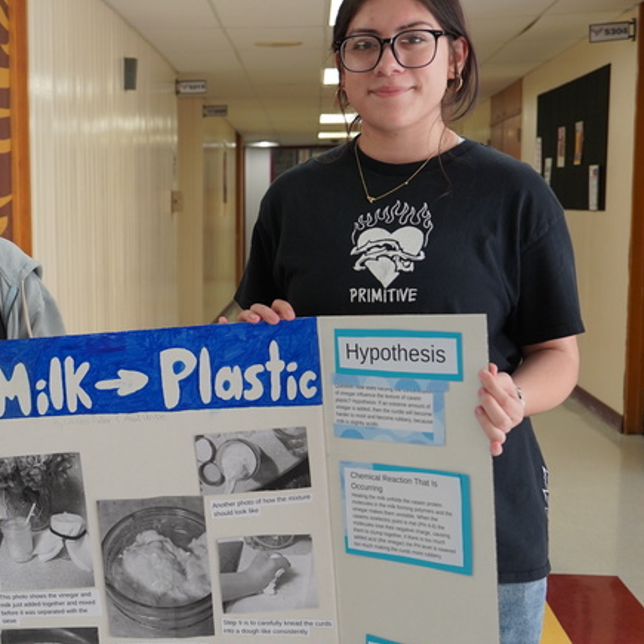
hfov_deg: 28.6
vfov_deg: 29.5
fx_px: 1221
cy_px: 363
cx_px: 83
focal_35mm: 58
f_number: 4
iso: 400
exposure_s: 1/160
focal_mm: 29
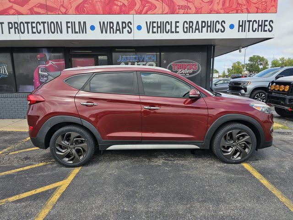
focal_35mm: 23
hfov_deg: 73.9
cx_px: 146
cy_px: 110
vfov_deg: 58.9
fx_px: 195
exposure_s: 1/447
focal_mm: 6.3
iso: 10
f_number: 1.7
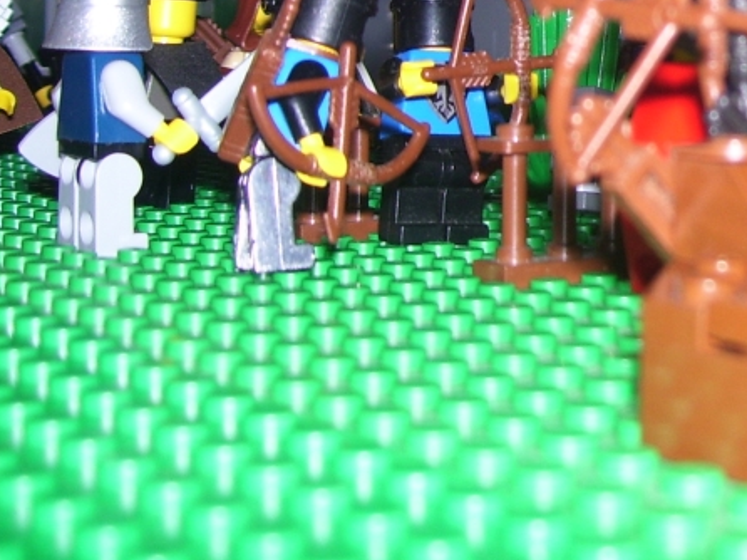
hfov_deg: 21.7
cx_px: 841
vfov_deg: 16.9
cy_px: -32
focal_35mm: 85
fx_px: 1833
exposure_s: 1/60
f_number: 2.7
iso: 80
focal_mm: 6
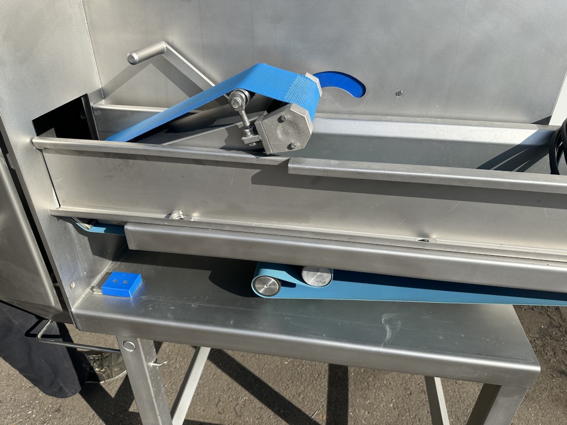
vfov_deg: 56.8
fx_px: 393
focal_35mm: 24
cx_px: 284
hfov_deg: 71.6
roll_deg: +0.0
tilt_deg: -32.2
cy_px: 212
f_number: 1.78
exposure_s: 1/2967
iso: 80
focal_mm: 6.86
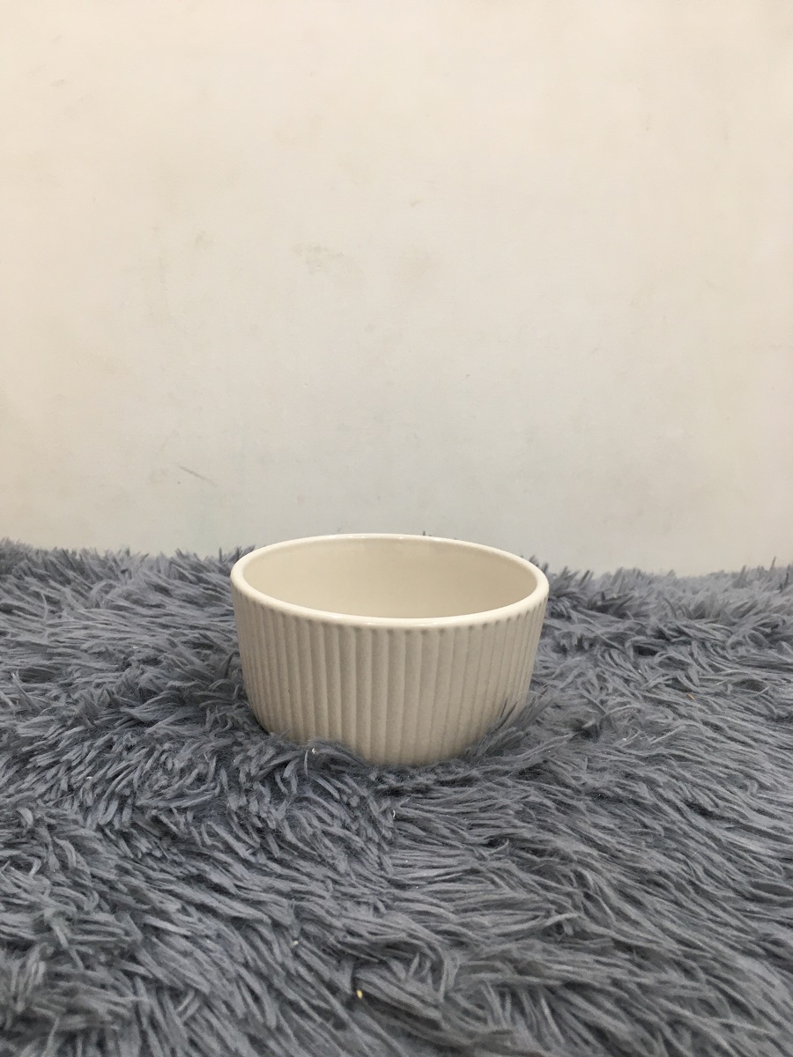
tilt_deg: -10.8
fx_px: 886
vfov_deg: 61.7
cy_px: 528
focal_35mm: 29
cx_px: 396
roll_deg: -1.4
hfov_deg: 48.2
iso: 80
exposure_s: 1/33
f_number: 2.2
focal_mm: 4.15
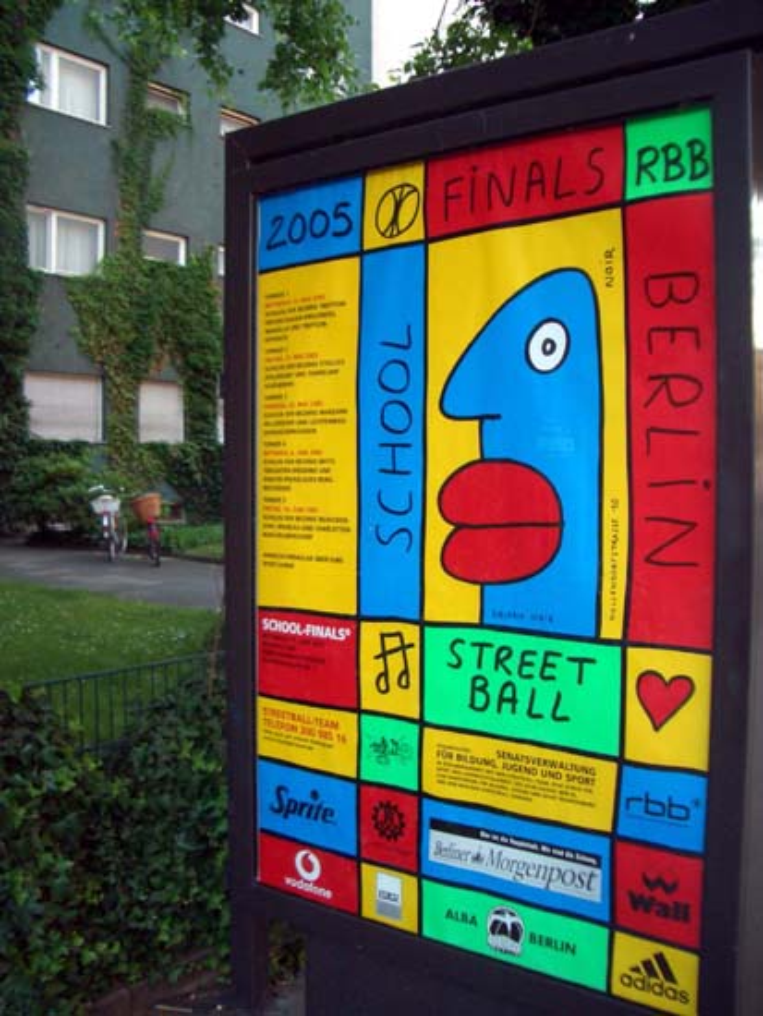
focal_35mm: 35
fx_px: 1028
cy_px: 508
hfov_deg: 40.7
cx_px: 382
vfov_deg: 52.6
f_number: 2.6
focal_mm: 5.8
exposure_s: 1/80
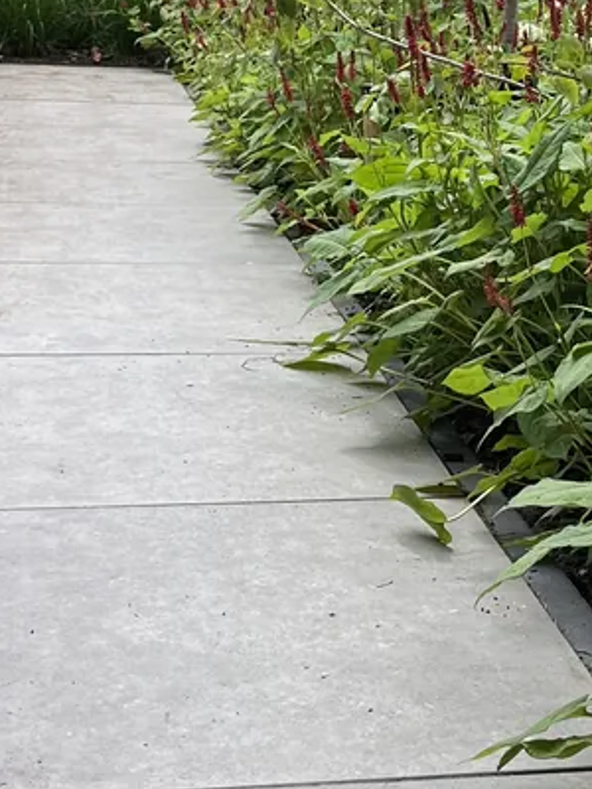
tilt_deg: -6.6
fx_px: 2075
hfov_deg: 16.0
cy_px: 158
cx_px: 541
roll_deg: -1.1
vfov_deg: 21.3
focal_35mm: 91
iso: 50
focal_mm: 5.1
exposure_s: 1/1721
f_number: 1.6
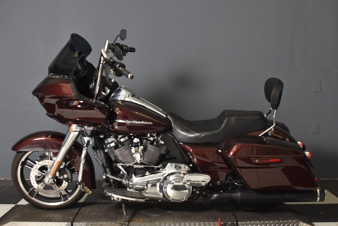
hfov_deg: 37.9
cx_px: 169
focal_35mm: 52
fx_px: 493
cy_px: 113
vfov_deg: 25.7
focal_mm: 35
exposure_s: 1/160
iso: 800
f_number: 4.5
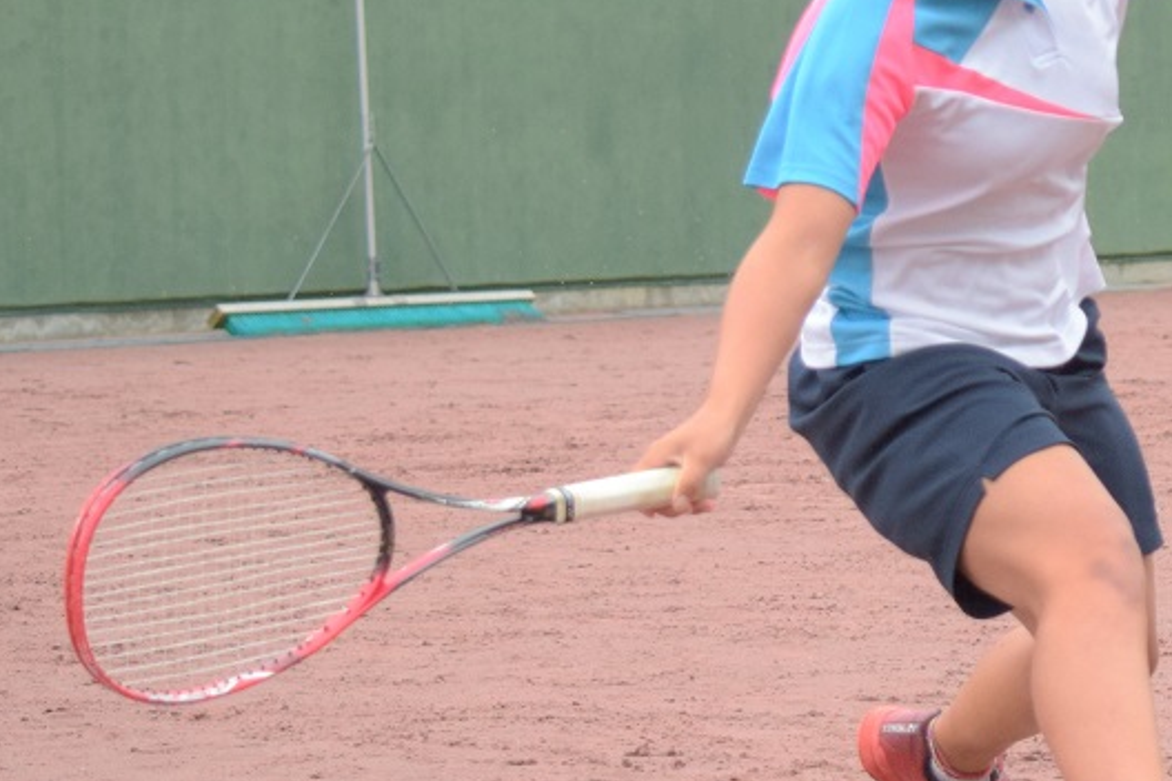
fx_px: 5729
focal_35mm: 176
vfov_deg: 7.8
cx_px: 1021
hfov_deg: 11.6
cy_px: 368
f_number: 4.5
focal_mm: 62
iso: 1250
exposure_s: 1/1600
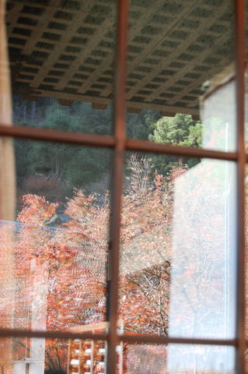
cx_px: 124
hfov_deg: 17.5
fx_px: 808
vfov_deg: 26.0
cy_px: 187
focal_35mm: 78
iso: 560
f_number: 5.6
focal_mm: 52
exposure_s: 1/30
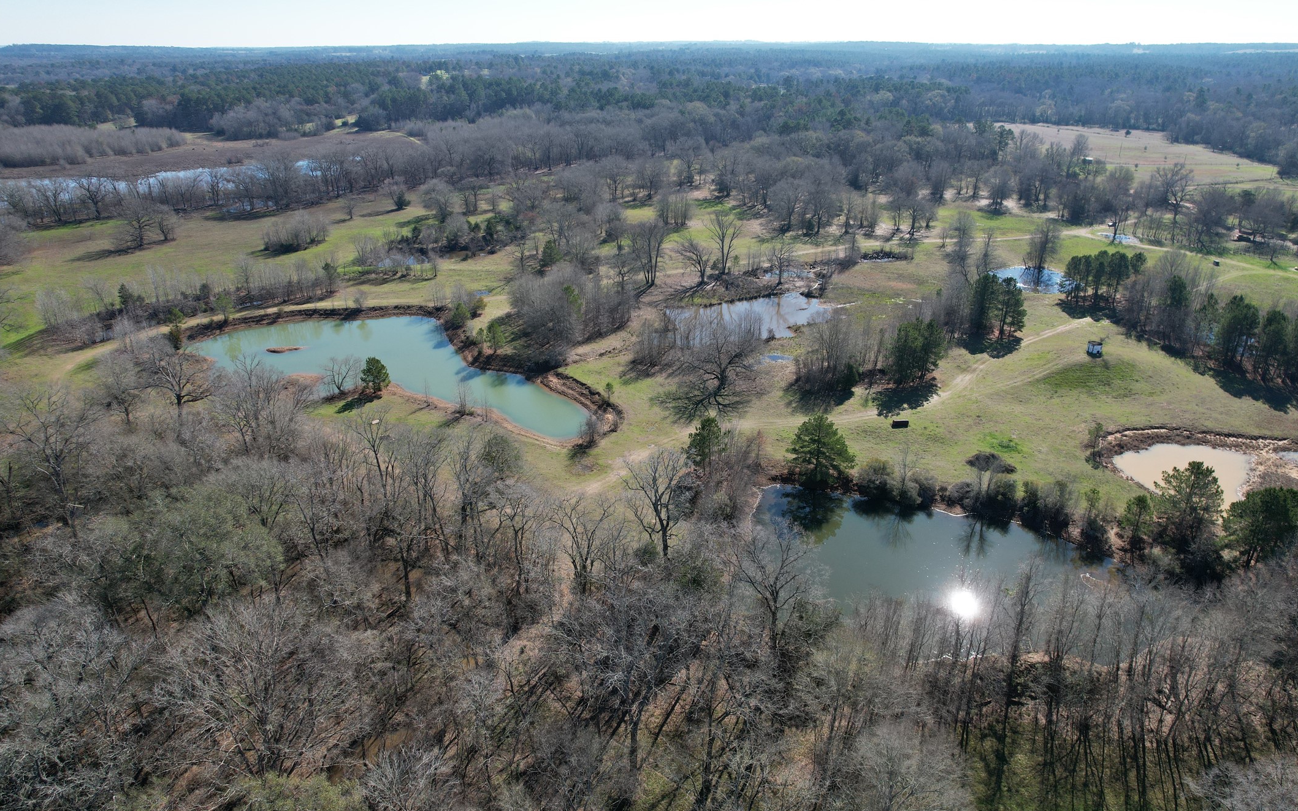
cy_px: 395
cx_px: 663
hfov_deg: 77.1
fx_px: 814
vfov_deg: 53.0
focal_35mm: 23
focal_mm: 8.38
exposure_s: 1/1600
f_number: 2.8
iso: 200
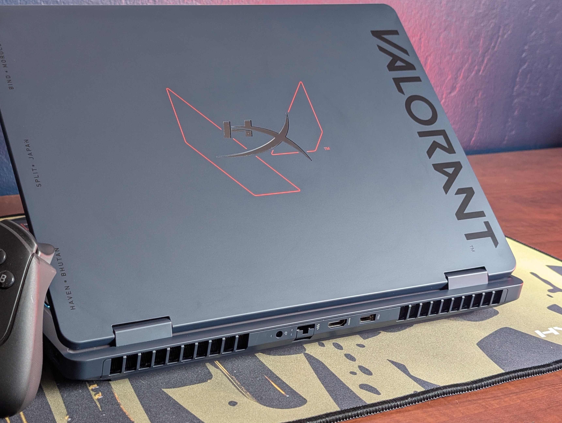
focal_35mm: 58
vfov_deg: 25.3
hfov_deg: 33.2
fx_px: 943
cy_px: 185
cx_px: 255
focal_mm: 6.9
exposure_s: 1/33.8
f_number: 1.68
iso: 68
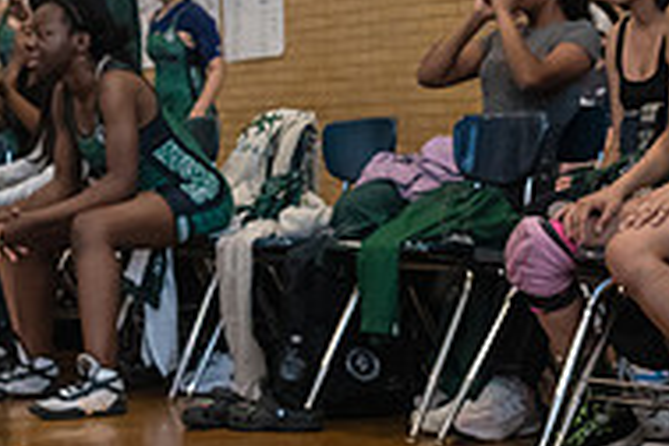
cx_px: 453
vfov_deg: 12.5
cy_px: 239
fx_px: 2044
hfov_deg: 18.5
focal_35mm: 110
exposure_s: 1/320
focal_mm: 35
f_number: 4
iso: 4000
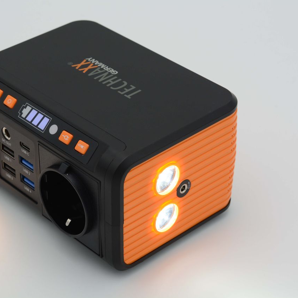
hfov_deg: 16.5
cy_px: 149
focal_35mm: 106
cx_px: 116
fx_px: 1029
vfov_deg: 16.5
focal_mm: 55
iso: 200
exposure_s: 1/40
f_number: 9
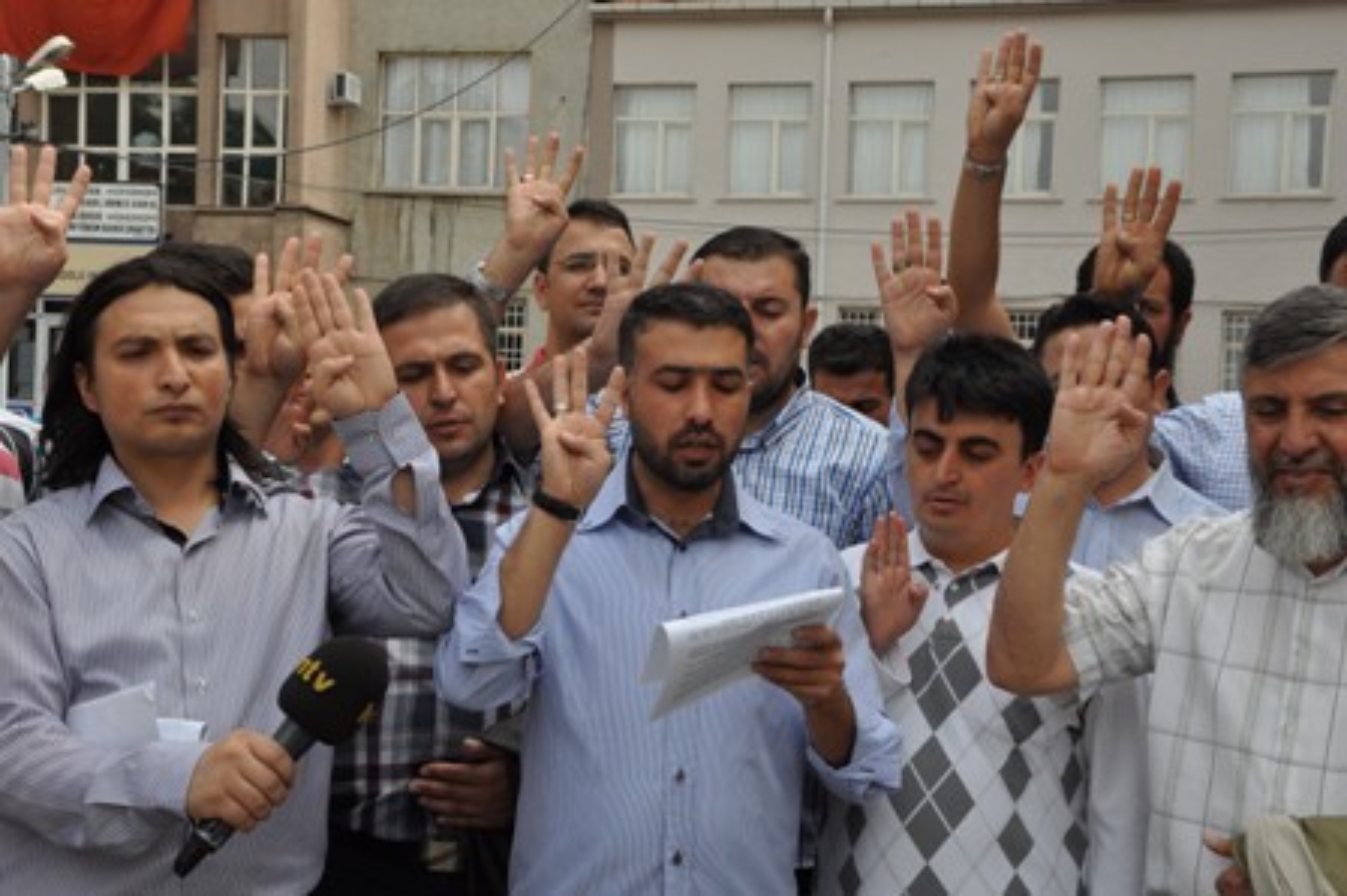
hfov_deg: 33.4
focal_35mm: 60
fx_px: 2243
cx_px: 674
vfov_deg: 22.6
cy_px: 448
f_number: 11
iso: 500
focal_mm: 40
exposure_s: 1/500
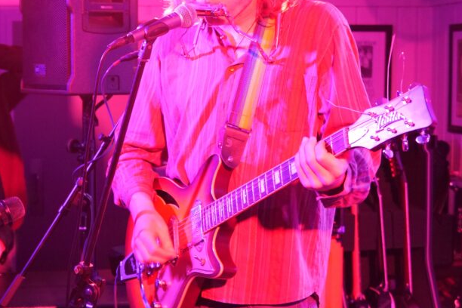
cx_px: 113
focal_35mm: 82
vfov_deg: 16.7
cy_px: 156
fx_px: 1052
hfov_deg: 24.5
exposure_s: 1/30
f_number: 4.9
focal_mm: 49
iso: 6400
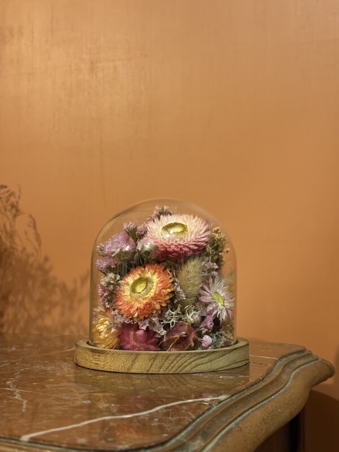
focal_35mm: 52
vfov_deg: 36.8
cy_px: 226
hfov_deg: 28.0
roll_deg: +0.1
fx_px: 679
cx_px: 170
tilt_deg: +3.3
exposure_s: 1/33
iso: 250
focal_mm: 5.96
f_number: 1.6
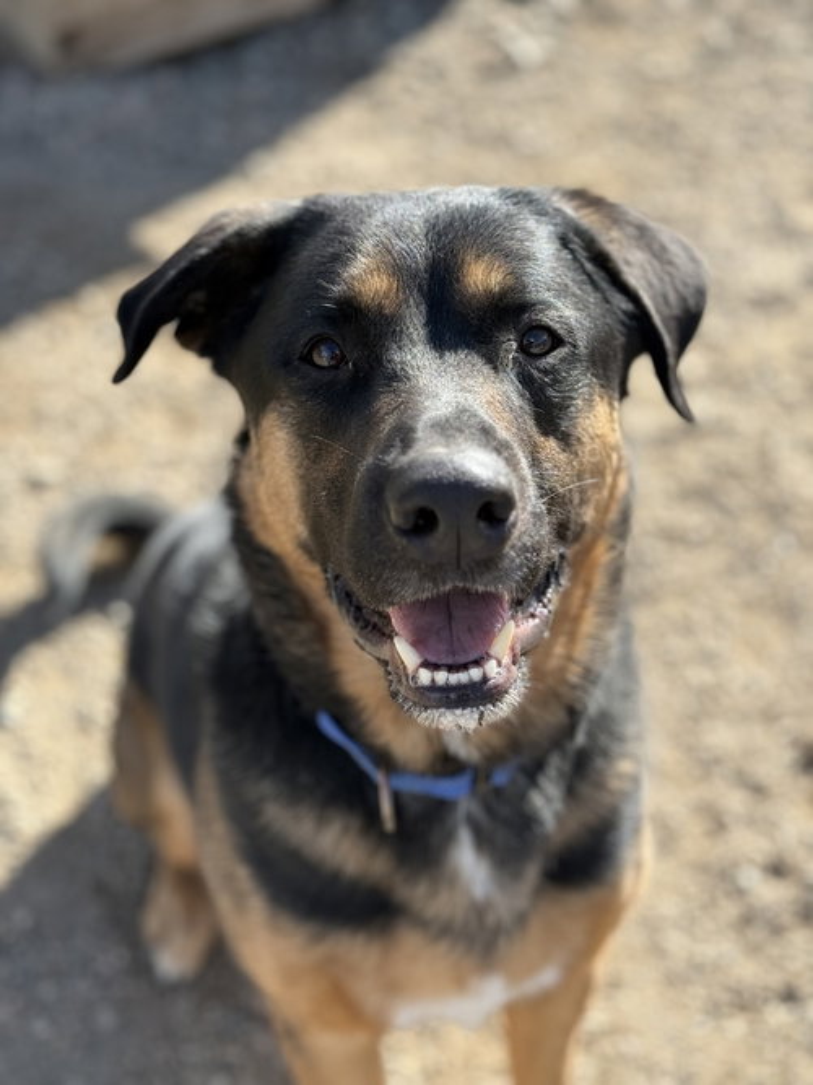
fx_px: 1504
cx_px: 406
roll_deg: -2.0
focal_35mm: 48
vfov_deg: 39.7
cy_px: 542
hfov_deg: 30.3
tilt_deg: -43.2
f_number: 1.78
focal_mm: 6.76
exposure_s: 1/1285
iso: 64
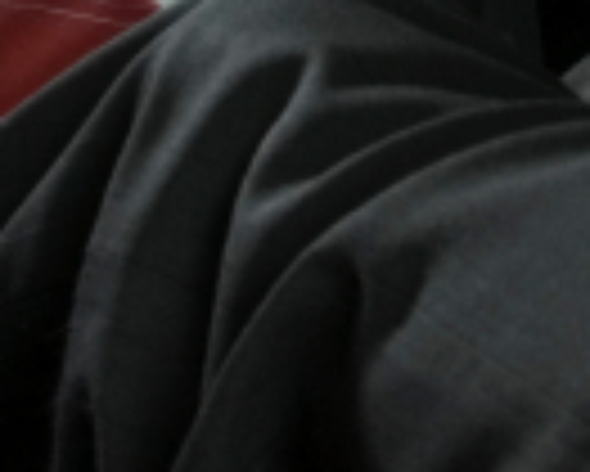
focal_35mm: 201
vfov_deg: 7.3
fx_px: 3512
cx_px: 622
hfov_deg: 9.5
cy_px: -551
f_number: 7.1
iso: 200
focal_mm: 22
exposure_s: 1/160
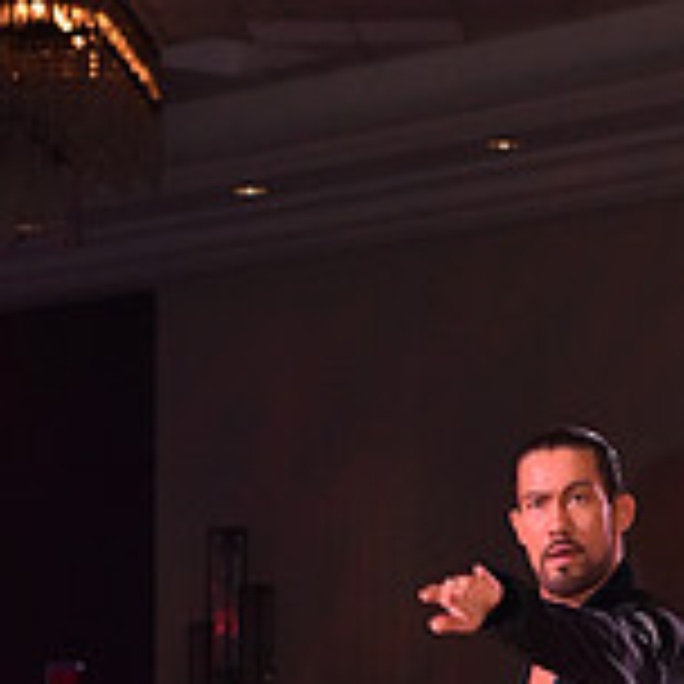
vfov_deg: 8.1
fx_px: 4717
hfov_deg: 8.3
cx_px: 254
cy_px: 976
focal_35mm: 211
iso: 2500
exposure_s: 1/320
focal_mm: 65
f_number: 6.3
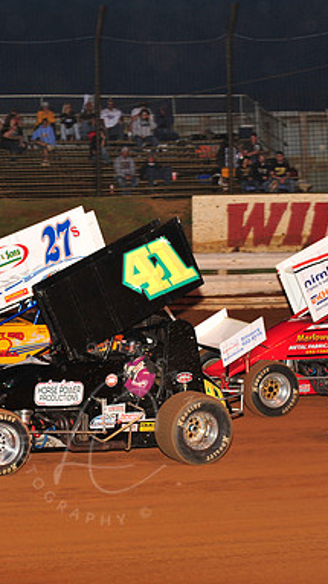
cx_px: 108
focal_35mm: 127
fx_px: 1967
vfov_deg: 16.9
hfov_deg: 9.5
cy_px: 293
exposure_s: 1/320
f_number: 5.6
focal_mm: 80
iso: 1000
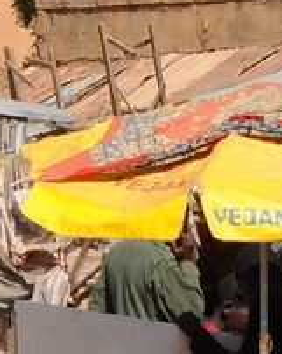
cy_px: -1
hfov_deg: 2.7
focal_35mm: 562
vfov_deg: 3.4
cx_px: -140
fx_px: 5876
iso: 200
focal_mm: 42
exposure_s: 1/400
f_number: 10
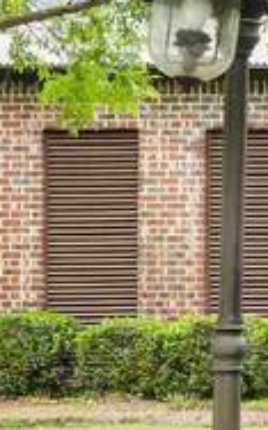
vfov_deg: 16.7
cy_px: 175
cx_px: 1010
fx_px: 1465
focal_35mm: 125
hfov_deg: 7.7
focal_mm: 18
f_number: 11
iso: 400
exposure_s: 1/125
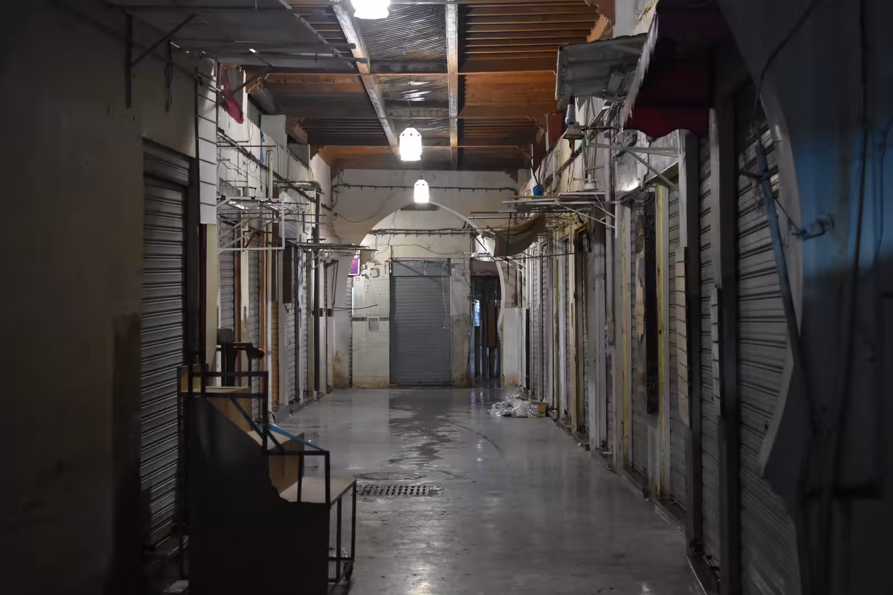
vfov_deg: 25.8
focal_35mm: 52
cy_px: 298
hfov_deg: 37.9
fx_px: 1302
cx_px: 446
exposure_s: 1/60
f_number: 2.8
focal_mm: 35
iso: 4000
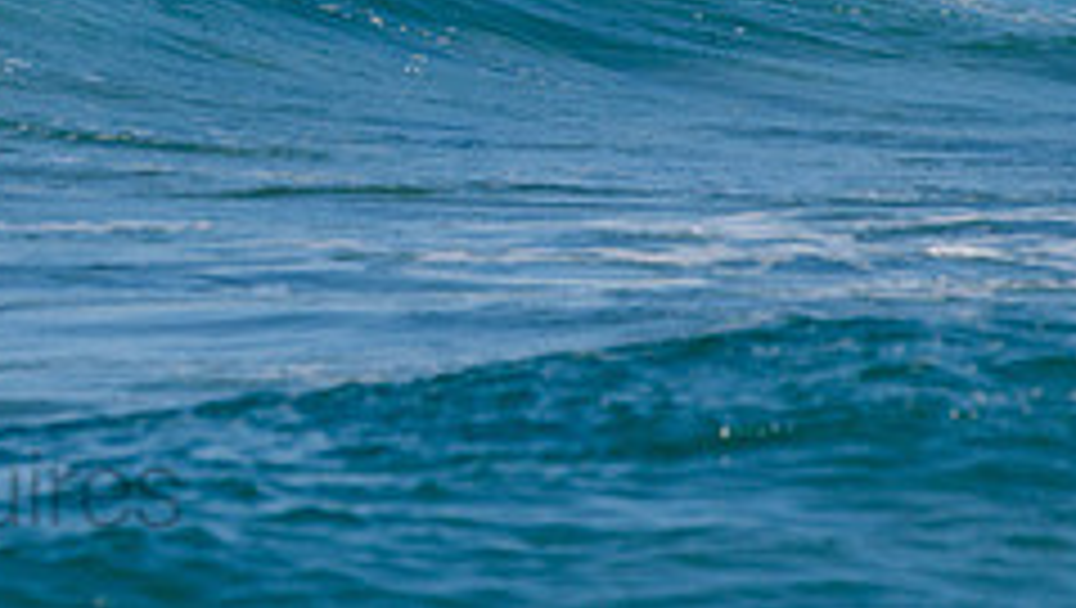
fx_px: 44468
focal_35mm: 1557
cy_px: -358
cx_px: -256
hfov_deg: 1.4
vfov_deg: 0.8
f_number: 5.6
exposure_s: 1/2000
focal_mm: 500
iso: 160
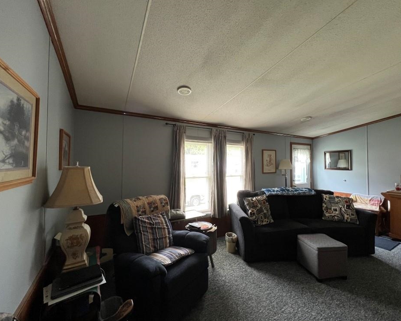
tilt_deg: -0.3
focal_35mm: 14
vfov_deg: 88.0
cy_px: 159
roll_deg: -0.6
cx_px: 212
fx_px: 166
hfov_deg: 100.6
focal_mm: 1.57
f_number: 1.8
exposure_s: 1/60
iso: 160
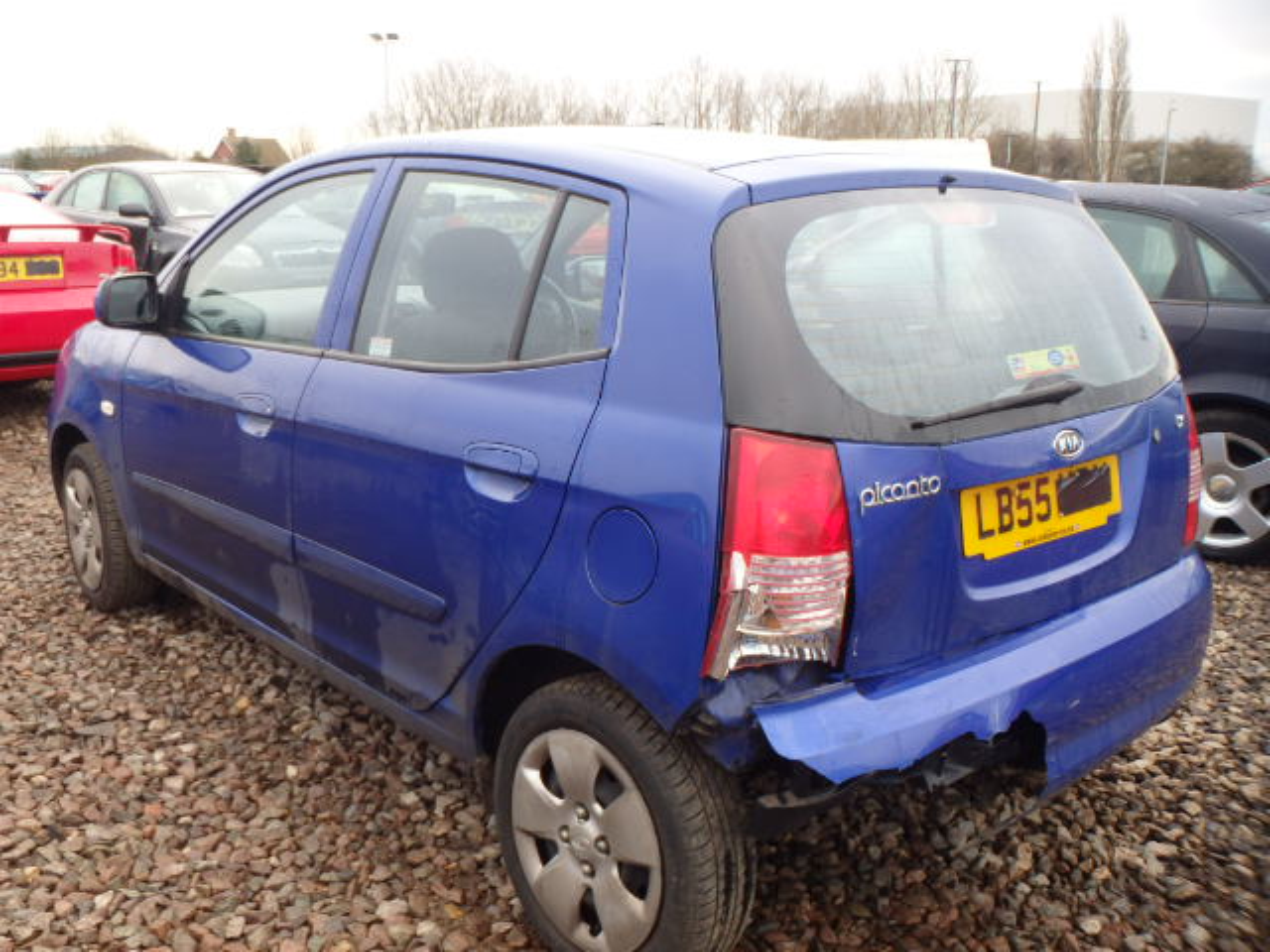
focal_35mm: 34
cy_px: 476
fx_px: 1247
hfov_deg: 54.0
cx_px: 635
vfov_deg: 41.8
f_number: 4.4
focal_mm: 6.1
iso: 160
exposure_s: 1/80
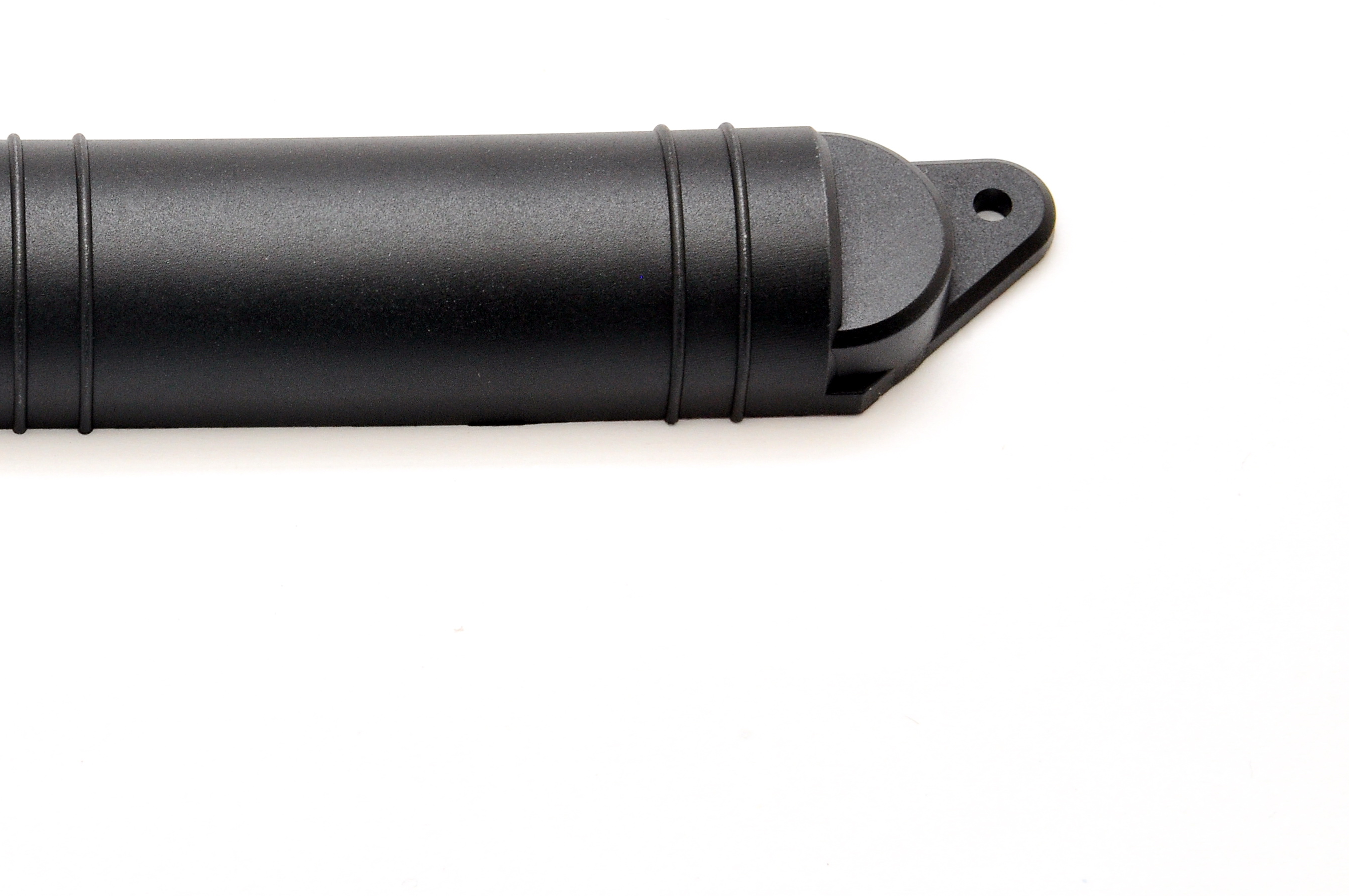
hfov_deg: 7.5
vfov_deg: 5.0
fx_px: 10329
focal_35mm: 276
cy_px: 255
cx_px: 341
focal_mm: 116
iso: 400
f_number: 22
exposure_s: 1/60
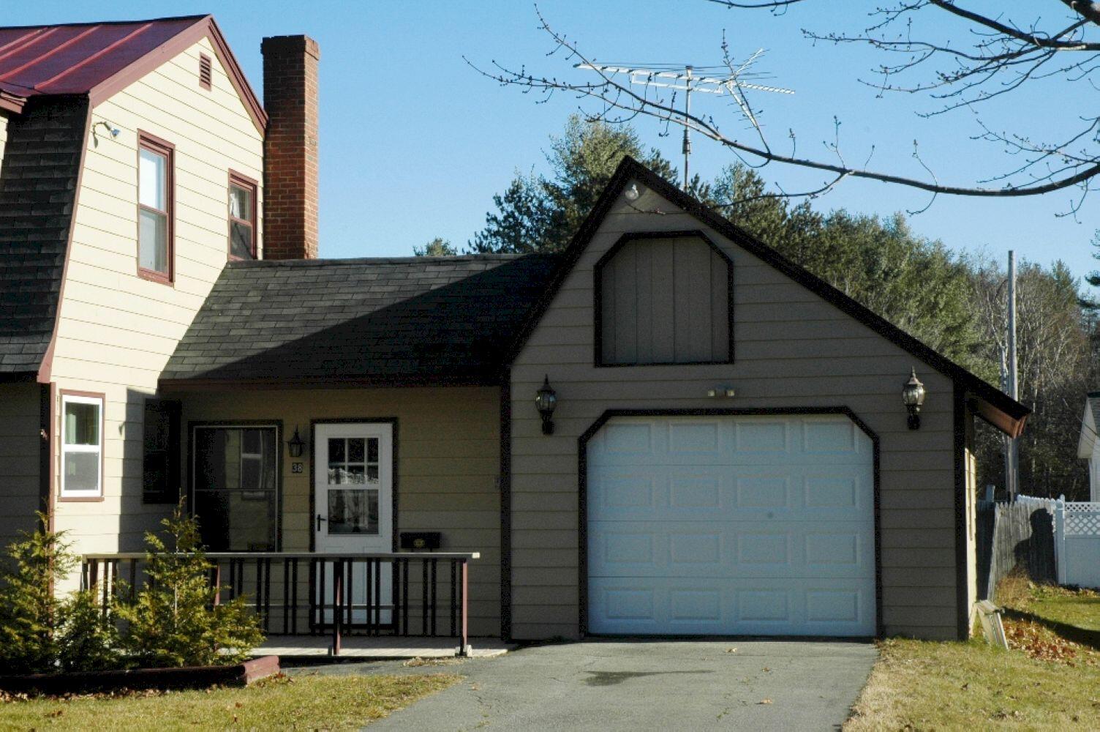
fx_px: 2198
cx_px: 550
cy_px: 366
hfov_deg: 28.1
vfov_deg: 18.9
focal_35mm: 72
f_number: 16
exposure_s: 1/250
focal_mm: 48
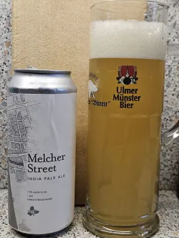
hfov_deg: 56.9
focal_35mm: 24
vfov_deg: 71.5
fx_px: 165
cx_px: 93
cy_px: 119
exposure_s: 1/101
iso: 100
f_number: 1.8
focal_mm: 5.4
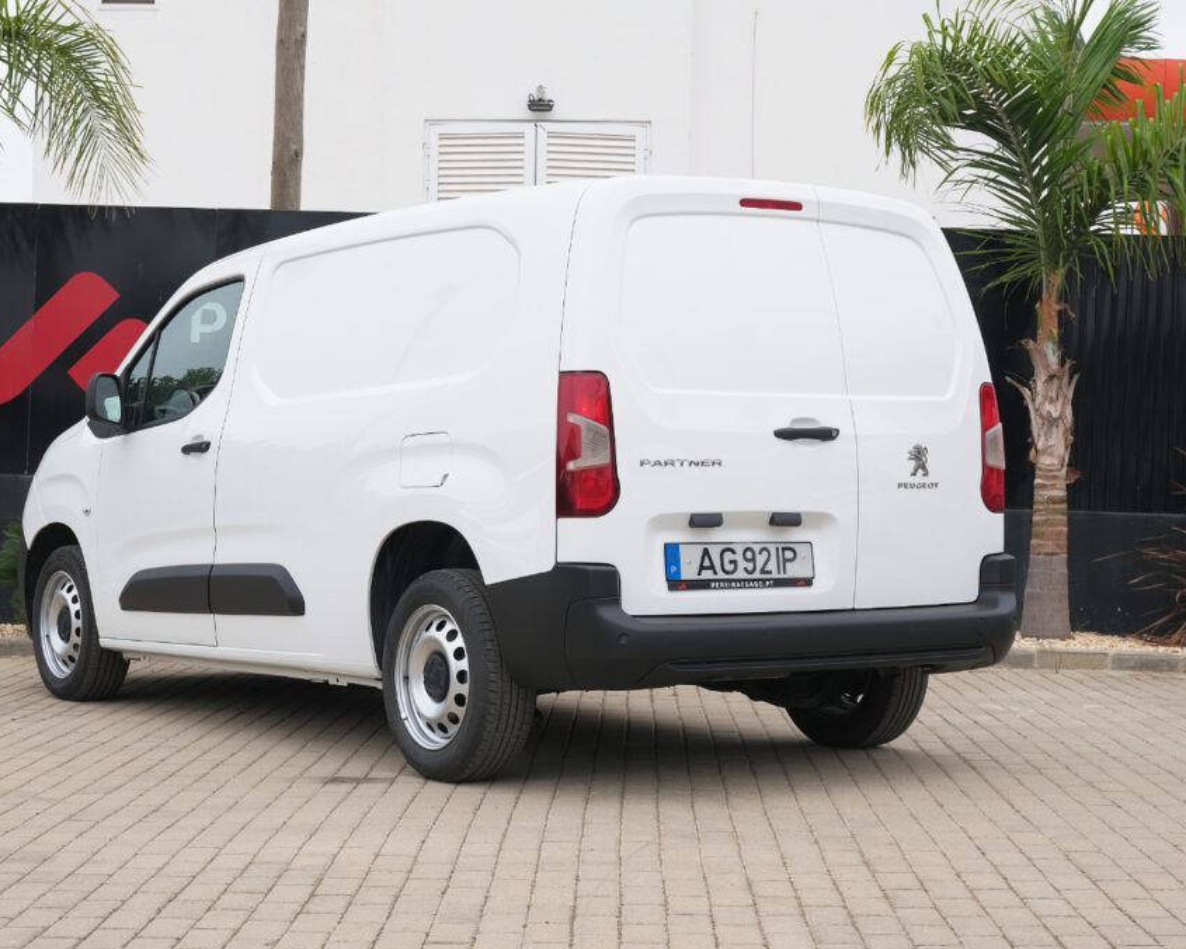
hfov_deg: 28.7
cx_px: 538
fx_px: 2317
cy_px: 478
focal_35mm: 66
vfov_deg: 23.1
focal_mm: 38.5
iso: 160
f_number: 8
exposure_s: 1/160
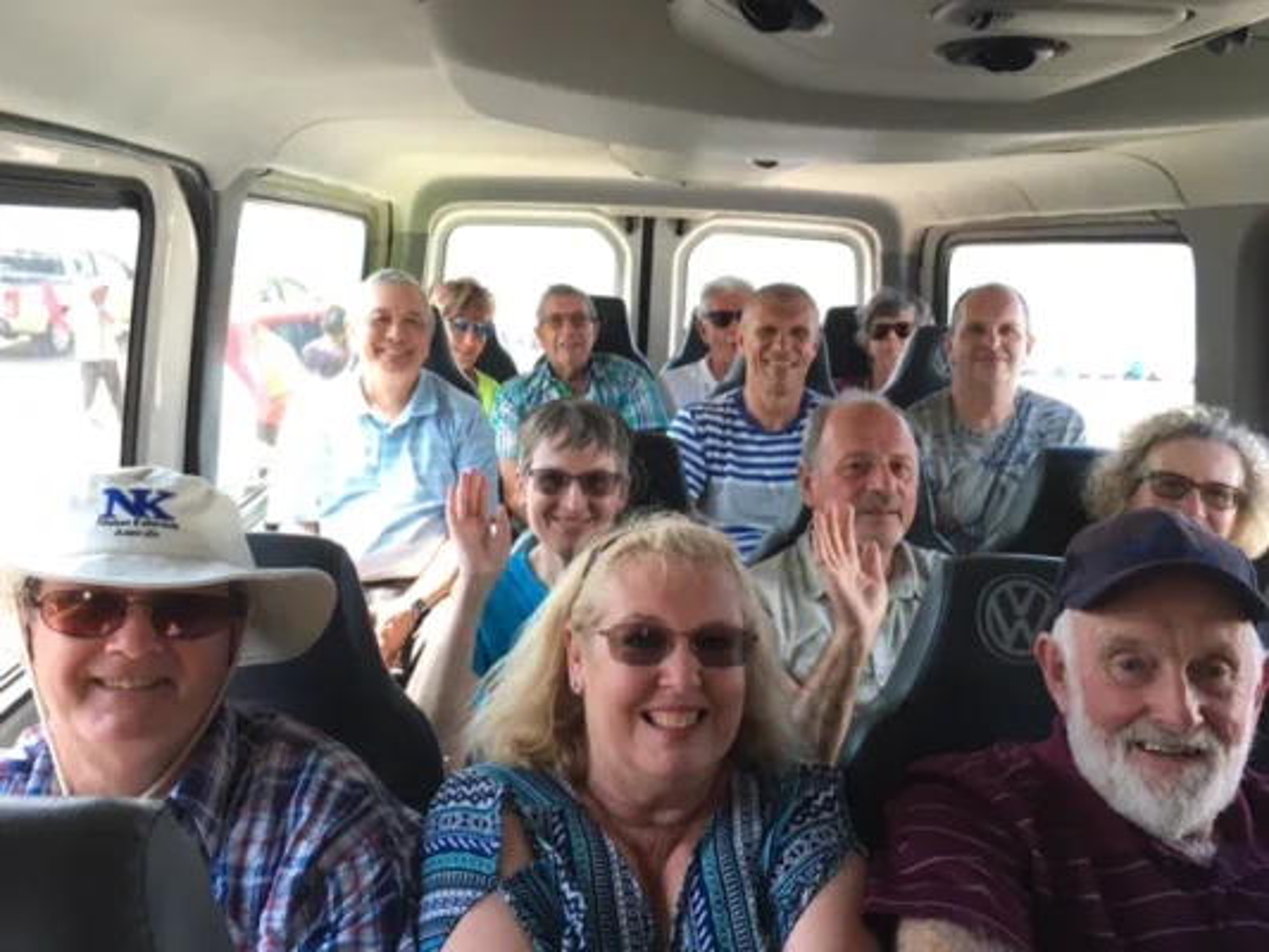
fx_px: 1063
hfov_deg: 61.6
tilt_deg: -12.4
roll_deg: -1.7
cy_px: 476
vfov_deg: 48.2
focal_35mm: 29
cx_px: 634
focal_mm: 4.15
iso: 32
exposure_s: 1/40
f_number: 2.2
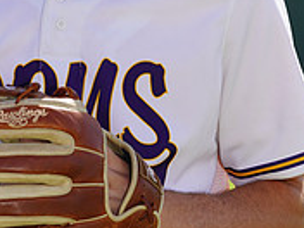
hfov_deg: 2.8
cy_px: -62
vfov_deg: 2.1
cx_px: 83
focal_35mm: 699
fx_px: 6139
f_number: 8
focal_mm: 221
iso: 100
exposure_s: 1/250
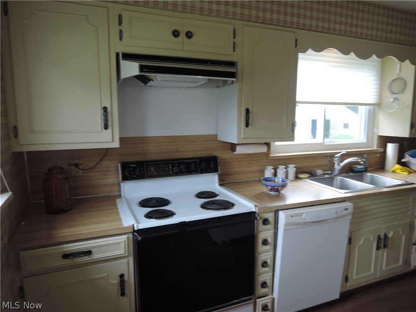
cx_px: 208
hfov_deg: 71.6
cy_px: 156
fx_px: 288
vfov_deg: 56.8
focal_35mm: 24
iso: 80
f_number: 2.8
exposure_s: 1/40
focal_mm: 5.1
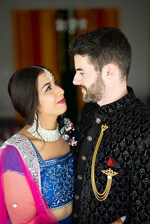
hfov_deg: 26.5
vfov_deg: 38.9
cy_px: 111
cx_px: 74
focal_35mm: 51
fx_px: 319
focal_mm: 50
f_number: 1.4
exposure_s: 1/320
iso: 320
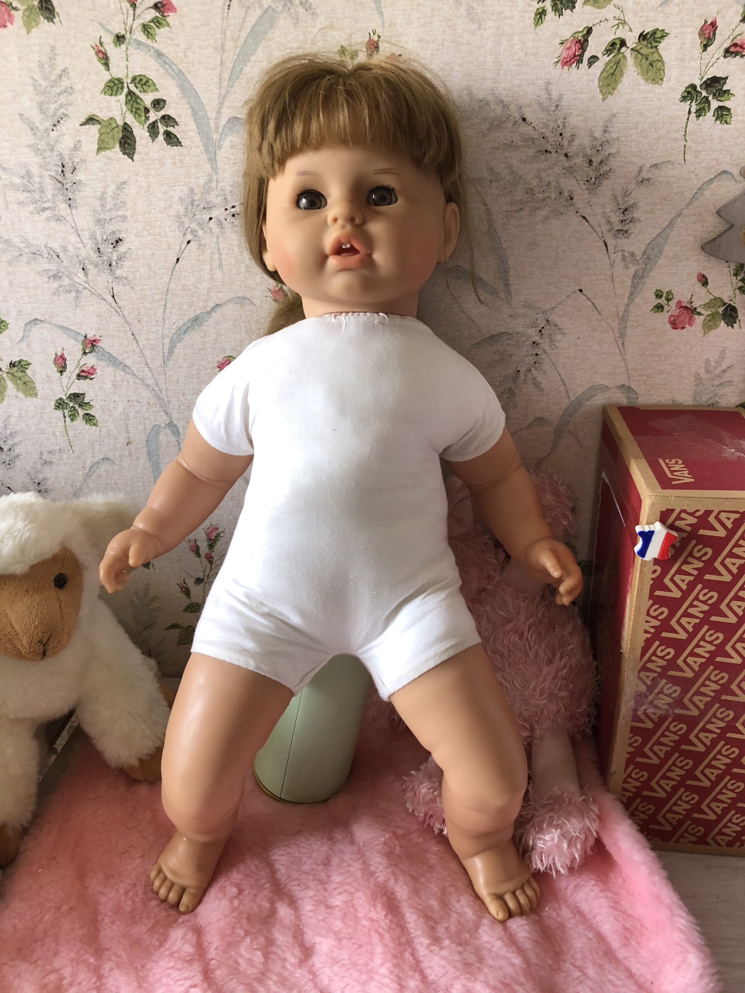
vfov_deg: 63.4
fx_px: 803
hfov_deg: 49.7
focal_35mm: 28
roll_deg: +1.3
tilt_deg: -24.3
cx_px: 372
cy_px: 496
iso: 25
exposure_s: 1/30
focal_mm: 3.99
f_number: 1.8
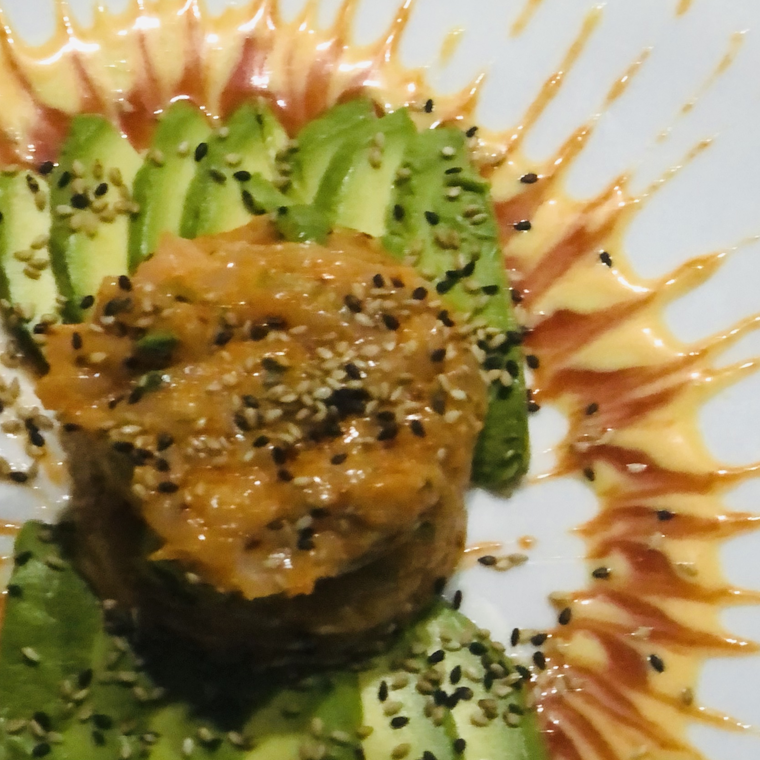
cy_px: 356
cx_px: 237
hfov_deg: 15.7
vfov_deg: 15.7
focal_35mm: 111
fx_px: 2757
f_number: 2.4
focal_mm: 6
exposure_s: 1/20
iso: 160
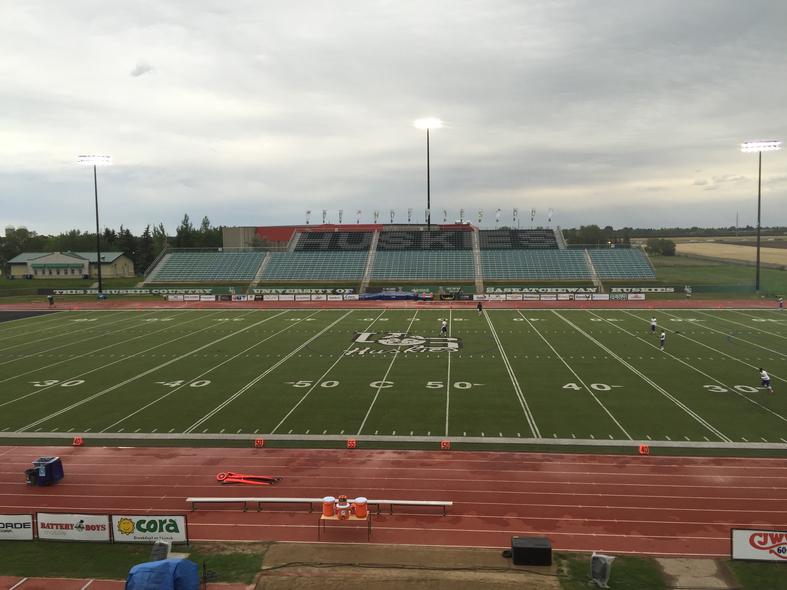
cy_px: 295
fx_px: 659
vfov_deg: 48.2
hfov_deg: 61.7
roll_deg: +0.5
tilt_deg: -3.7
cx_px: 394
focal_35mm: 29
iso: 32
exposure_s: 1/134
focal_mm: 4.15
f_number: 2.2
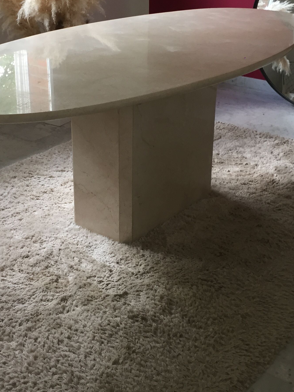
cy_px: 155
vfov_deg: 36.0
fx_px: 600
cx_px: 123
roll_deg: +0.6
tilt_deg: -20.2
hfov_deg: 27.5
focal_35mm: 53
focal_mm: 4.15
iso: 40
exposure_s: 1/33
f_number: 2.2
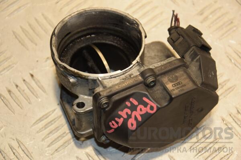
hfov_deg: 18.2
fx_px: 753
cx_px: 120
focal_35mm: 112
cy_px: 80
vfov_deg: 12.2
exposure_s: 1/125
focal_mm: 75
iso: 800
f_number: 5.3
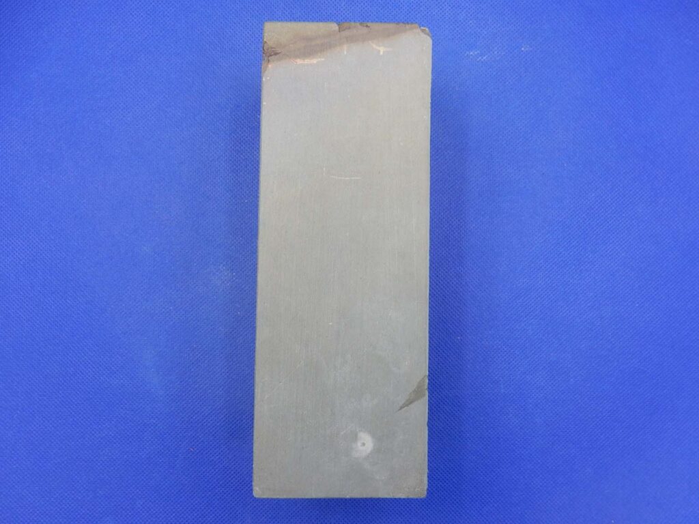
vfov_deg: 54.9
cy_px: 262
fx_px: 505
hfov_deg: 69.4
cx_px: 350
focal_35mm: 25
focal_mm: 4.5
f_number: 3.7
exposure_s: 1/60
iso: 125
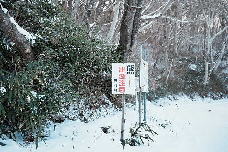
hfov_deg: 37.9
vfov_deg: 25.8
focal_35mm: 52
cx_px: 114
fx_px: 332
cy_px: 76
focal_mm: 52.5
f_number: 2.8
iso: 250
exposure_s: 1/500
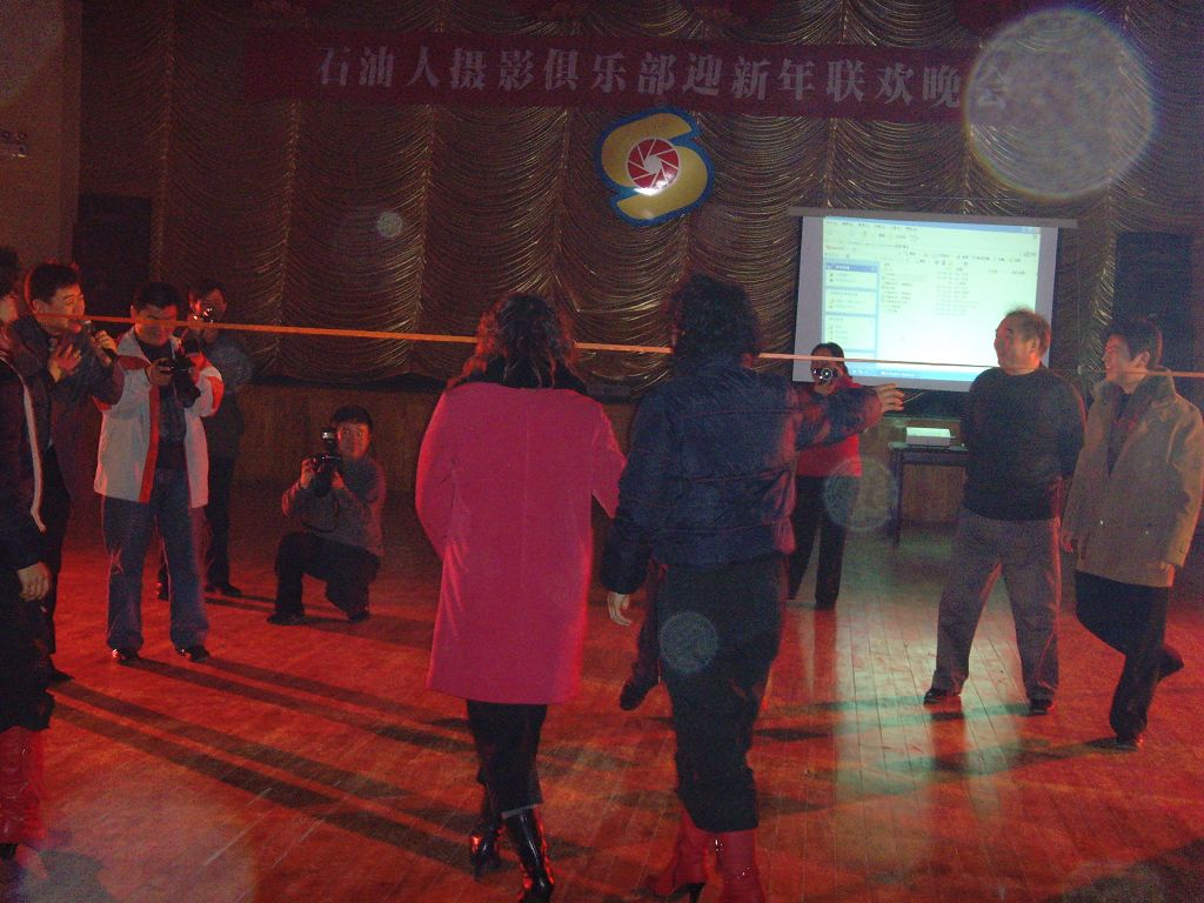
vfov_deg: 29.1
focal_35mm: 50
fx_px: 1739
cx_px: 602
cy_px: 452
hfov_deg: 38.2
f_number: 3.8
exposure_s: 1/45
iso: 400
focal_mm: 8.8
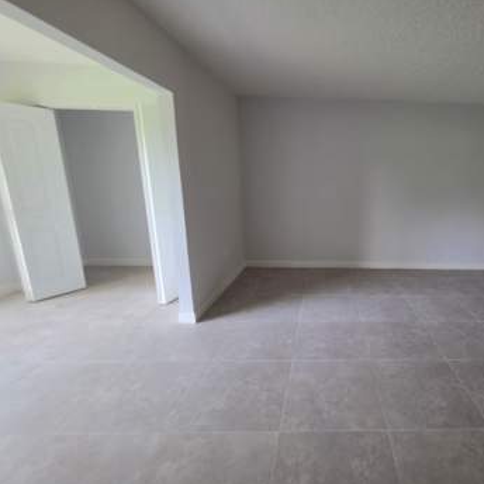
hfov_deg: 83.3
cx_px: 336
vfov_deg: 87.4
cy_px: 237
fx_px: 253
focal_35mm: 16
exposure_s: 1/60
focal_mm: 2.2
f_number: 1.9
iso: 200
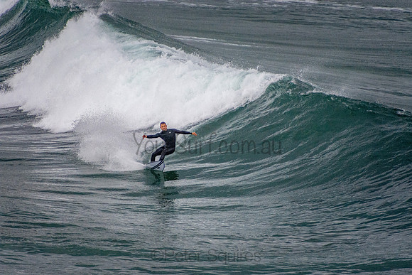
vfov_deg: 2.3
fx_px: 6868
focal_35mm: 600
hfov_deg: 3.4
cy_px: 138
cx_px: 206
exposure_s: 1/800
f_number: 5.6
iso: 2200
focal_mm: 400
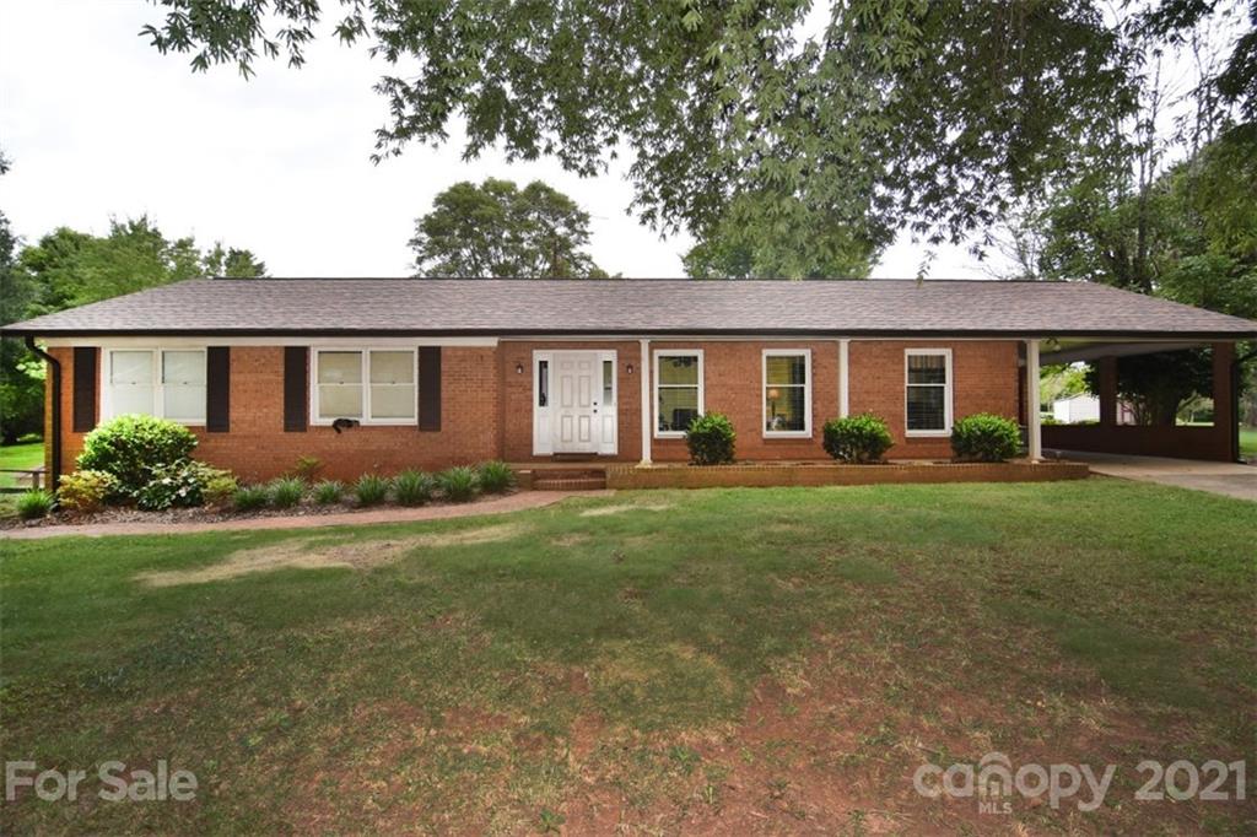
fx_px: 576
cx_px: 628
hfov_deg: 95.0
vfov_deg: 72.0
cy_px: 418
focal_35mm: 16
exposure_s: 1/100
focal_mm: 11
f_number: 5
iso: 200
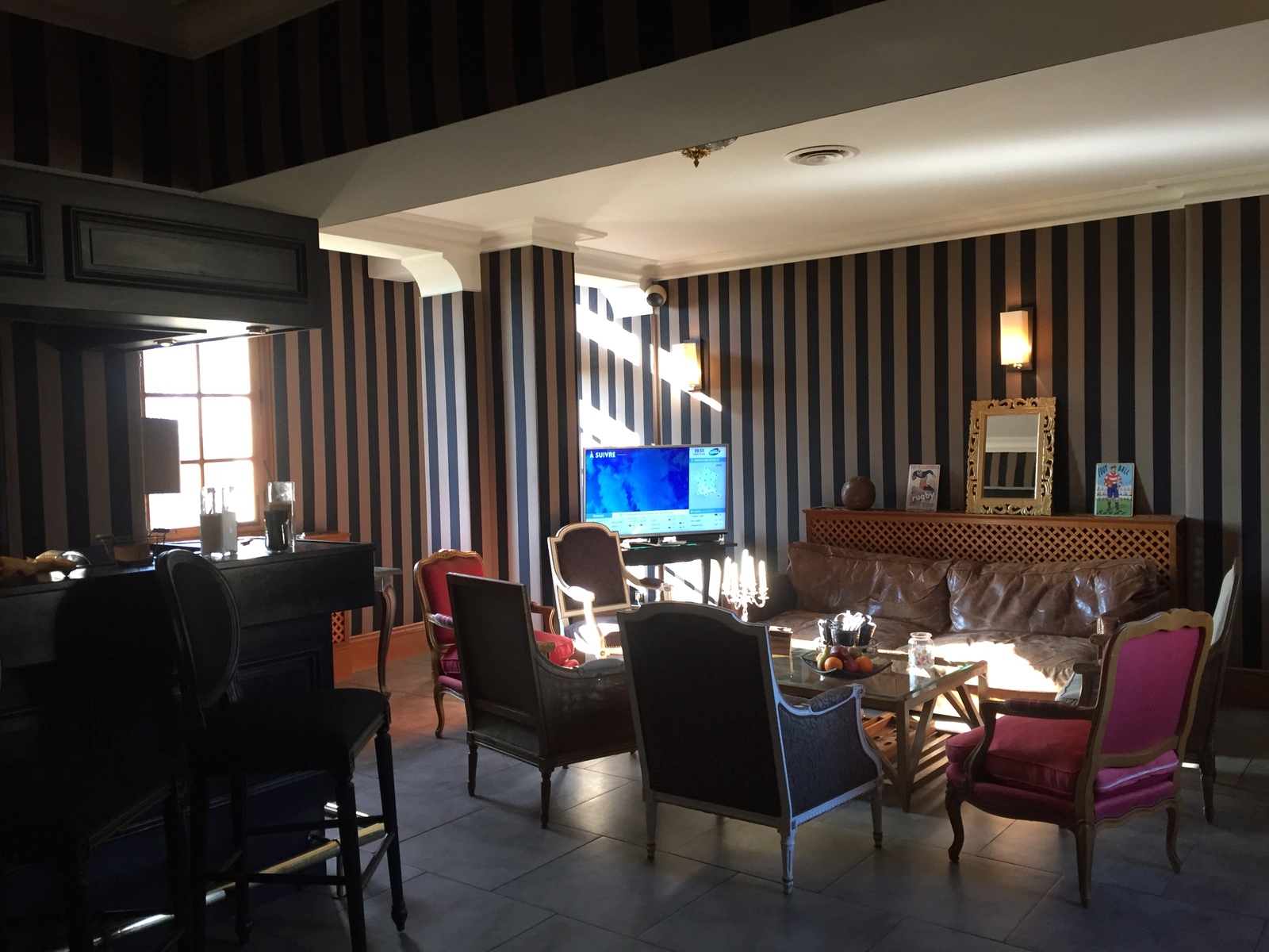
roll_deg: +1.5
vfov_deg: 48.2
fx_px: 1063
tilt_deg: -1.1
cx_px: 634
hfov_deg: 61.7
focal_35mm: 29
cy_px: 476
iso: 80
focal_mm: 4.15
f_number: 2.2
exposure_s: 1/33
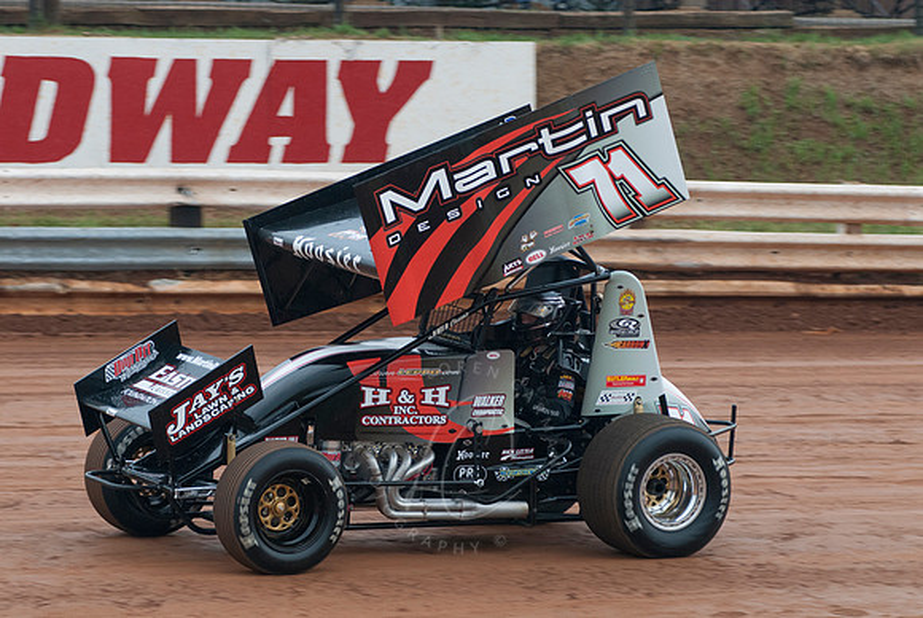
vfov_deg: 7.9
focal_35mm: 174
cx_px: 462
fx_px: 4466
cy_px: 309
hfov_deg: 11.8
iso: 400
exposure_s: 1/320
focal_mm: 116
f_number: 4
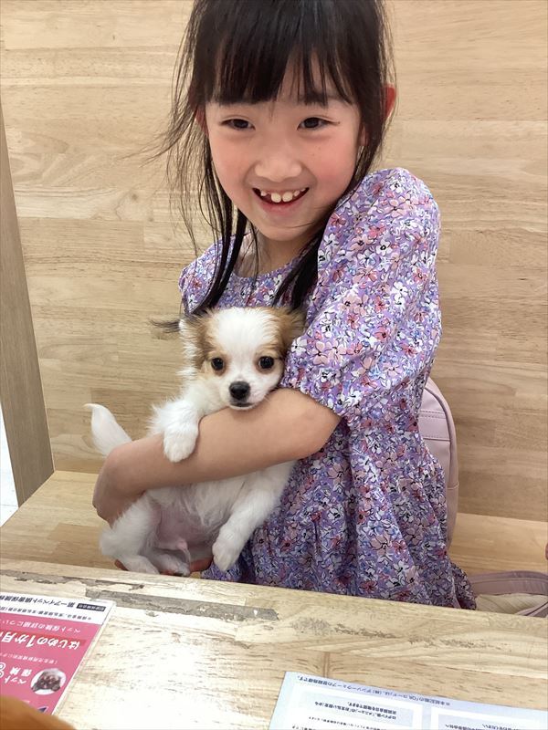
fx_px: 654
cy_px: 365
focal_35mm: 31
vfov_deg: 58.4
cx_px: 274
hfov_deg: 45.4
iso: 125
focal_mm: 3.3
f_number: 2.4
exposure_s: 1/60
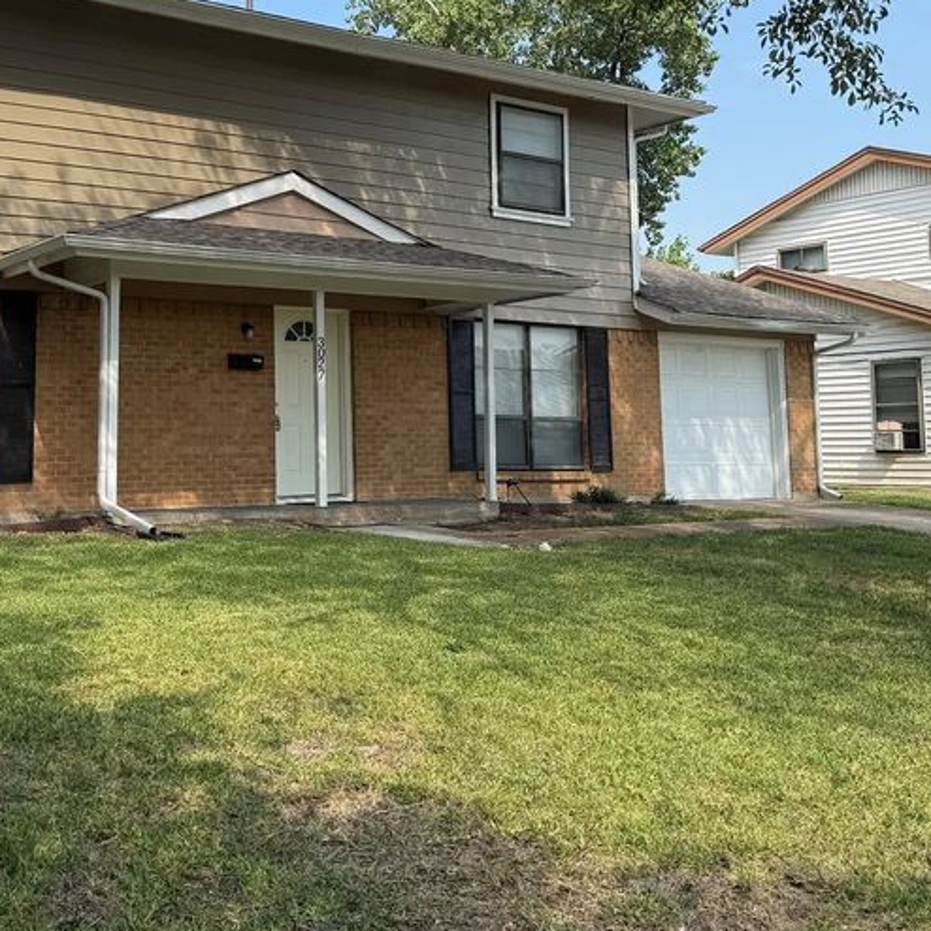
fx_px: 1339
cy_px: 281
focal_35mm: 44
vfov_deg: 37.7
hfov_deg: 38.1
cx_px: 343
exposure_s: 1/2611
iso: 80
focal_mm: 6.76
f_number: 1.78
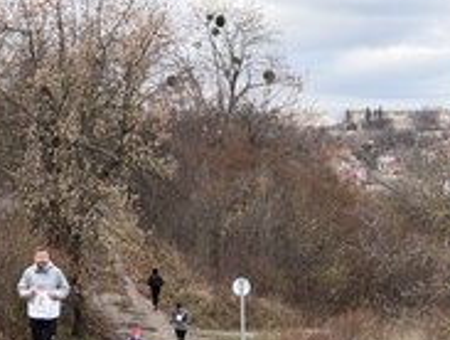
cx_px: 143
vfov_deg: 8.8
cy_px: 350
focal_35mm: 168
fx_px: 2188
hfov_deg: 11.7
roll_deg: -0.9
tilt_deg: -6.5
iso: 25
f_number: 2.8
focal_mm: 9
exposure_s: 1/111
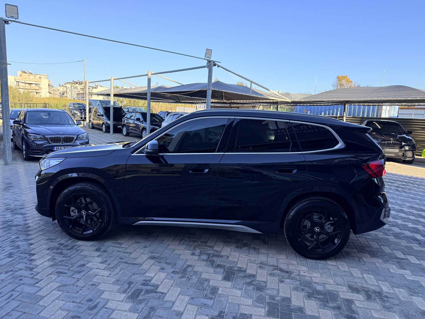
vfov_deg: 56.8
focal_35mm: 24
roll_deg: -2.9
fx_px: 295
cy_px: 160
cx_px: 212
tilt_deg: -7.7
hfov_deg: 71.6
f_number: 1.78
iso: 80
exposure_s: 1/1060
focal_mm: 6.76
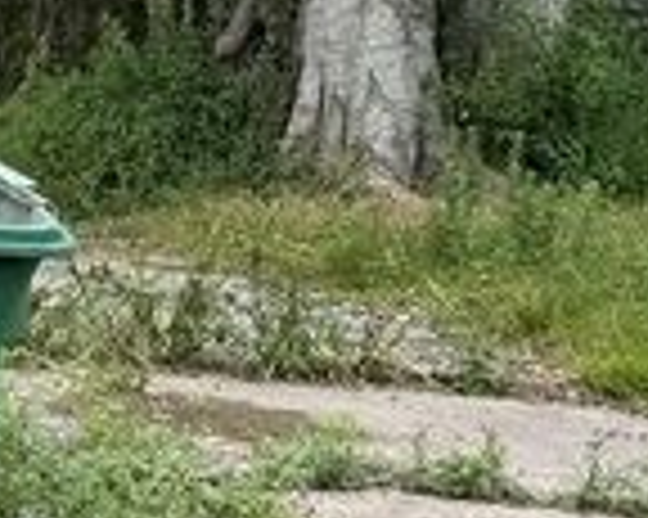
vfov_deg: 9.2
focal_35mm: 167
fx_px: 3201
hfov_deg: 9.5
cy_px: 104
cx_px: -1192
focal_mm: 6.76
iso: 100
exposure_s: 1/1553
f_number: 1.78
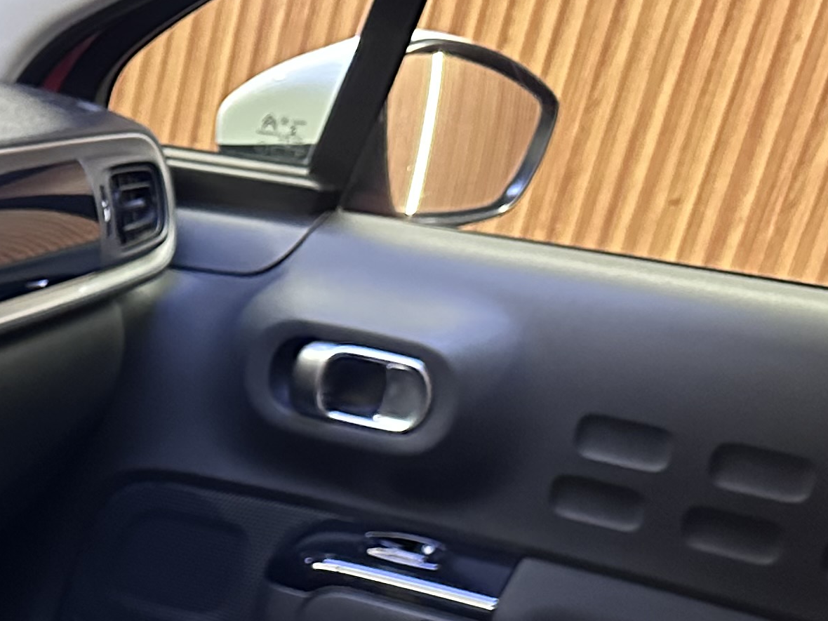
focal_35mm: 82
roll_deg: -6.0
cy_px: 806
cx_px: -321
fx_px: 1961
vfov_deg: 17.0
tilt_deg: -28.4
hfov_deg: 21.1
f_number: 1.78
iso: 1000
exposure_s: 1/40
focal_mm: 6.86
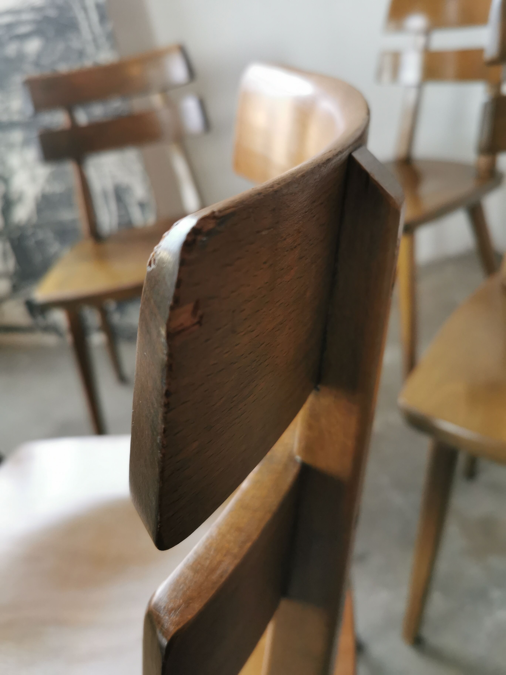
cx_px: 253
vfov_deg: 65.3
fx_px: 526
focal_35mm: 27
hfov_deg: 51.4
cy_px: 338
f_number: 1.6
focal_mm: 5.56
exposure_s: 1/100
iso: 160
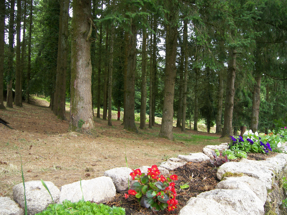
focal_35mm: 24
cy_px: 108
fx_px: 199
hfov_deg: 71.6
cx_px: 144
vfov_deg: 56.8
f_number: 2.8
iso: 50
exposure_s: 1/125
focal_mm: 5
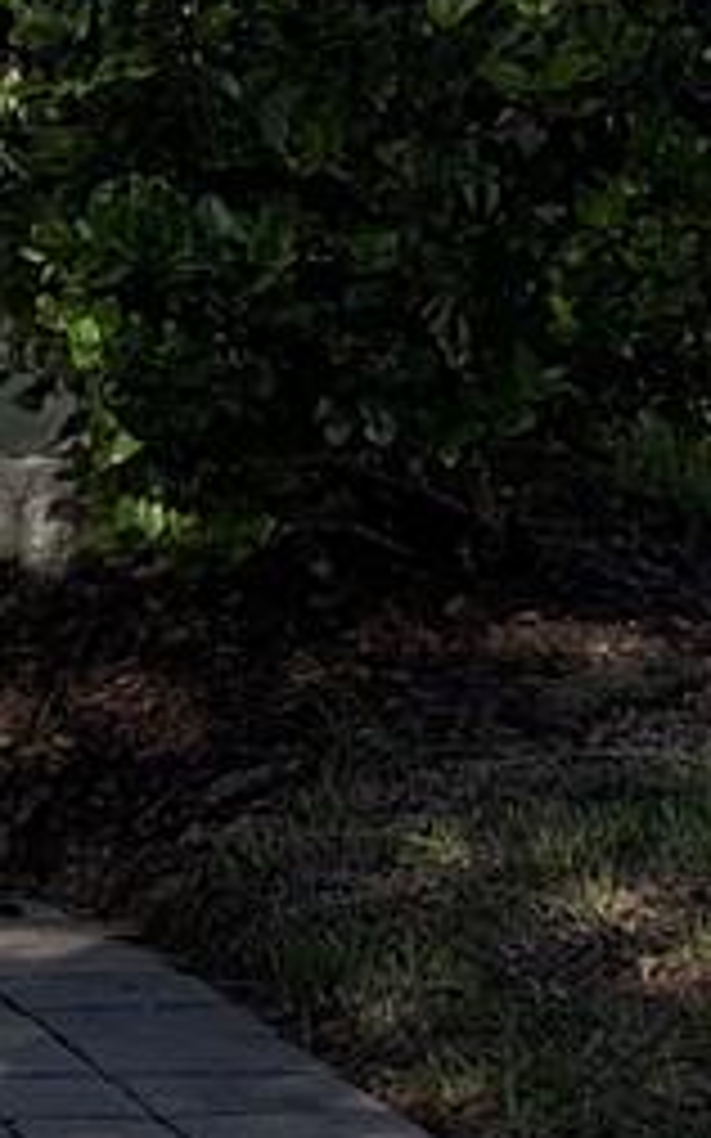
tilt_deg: +11.5
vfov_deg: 12.1
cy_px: -819
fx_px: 4994
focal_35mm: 161
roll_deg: +1.7
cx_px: -2092
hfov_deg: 6.6
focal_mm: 6.93
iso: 64
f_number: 1.8
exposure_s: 1/4878
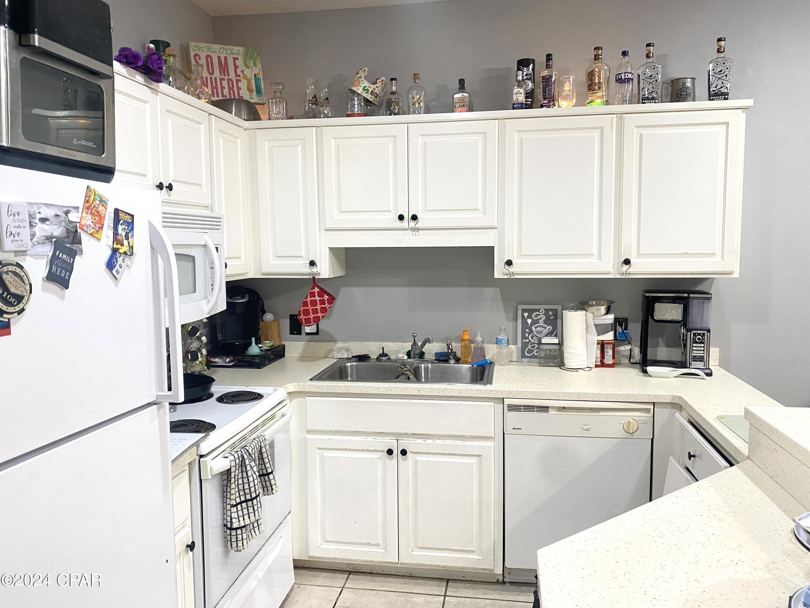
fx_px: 608
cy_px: 304
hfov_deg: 67.3
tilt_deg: -5.9
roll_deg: +0.2
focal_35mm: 26
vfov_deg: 53.1
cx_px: 405
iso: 200
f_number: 1.8
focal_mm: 4.25
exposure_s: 1/60
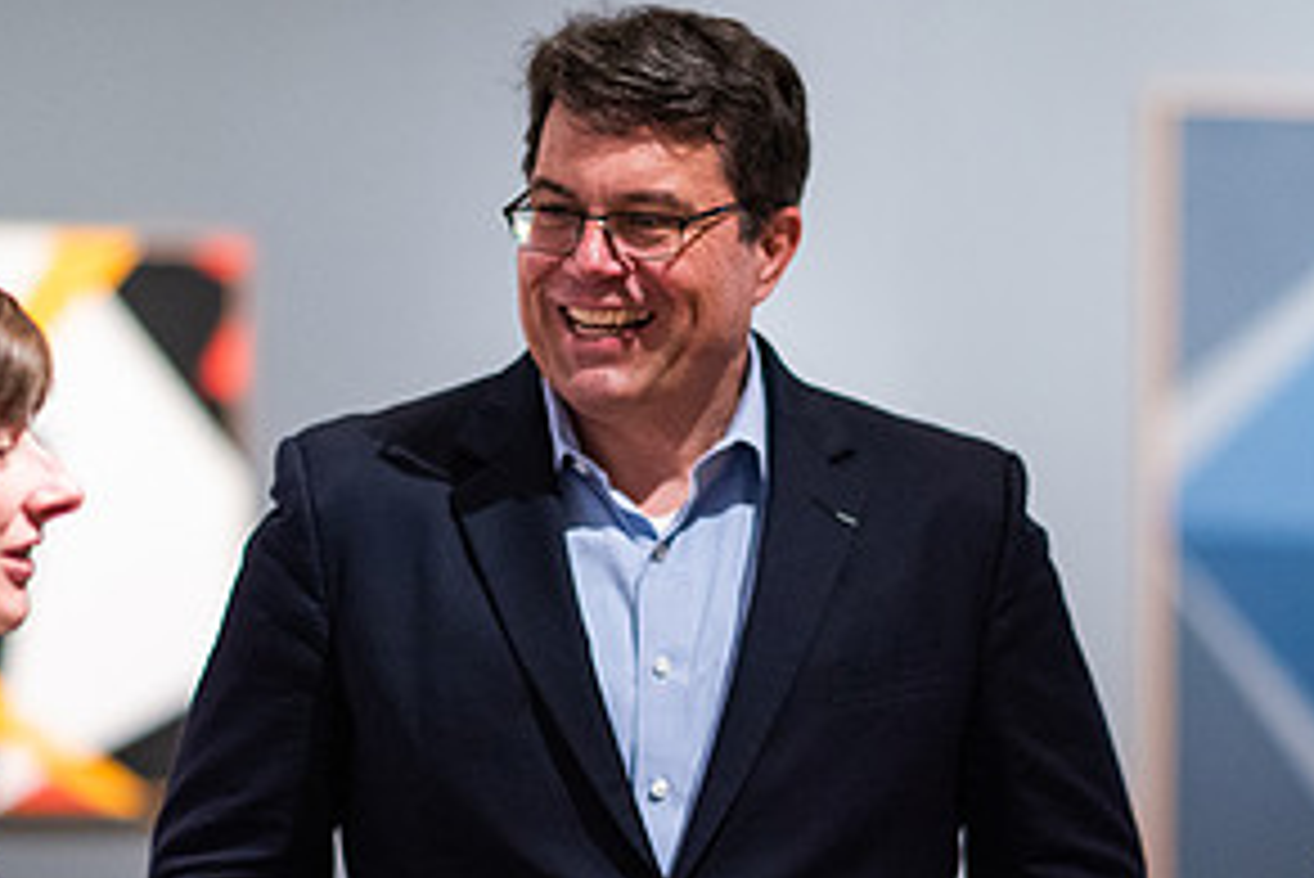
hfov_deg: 12.2
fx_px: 6171
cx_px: 662
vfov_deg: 8.1
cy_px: 565
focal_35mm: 169
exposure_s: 1/200
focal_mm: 85
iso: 1250
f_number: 1.4
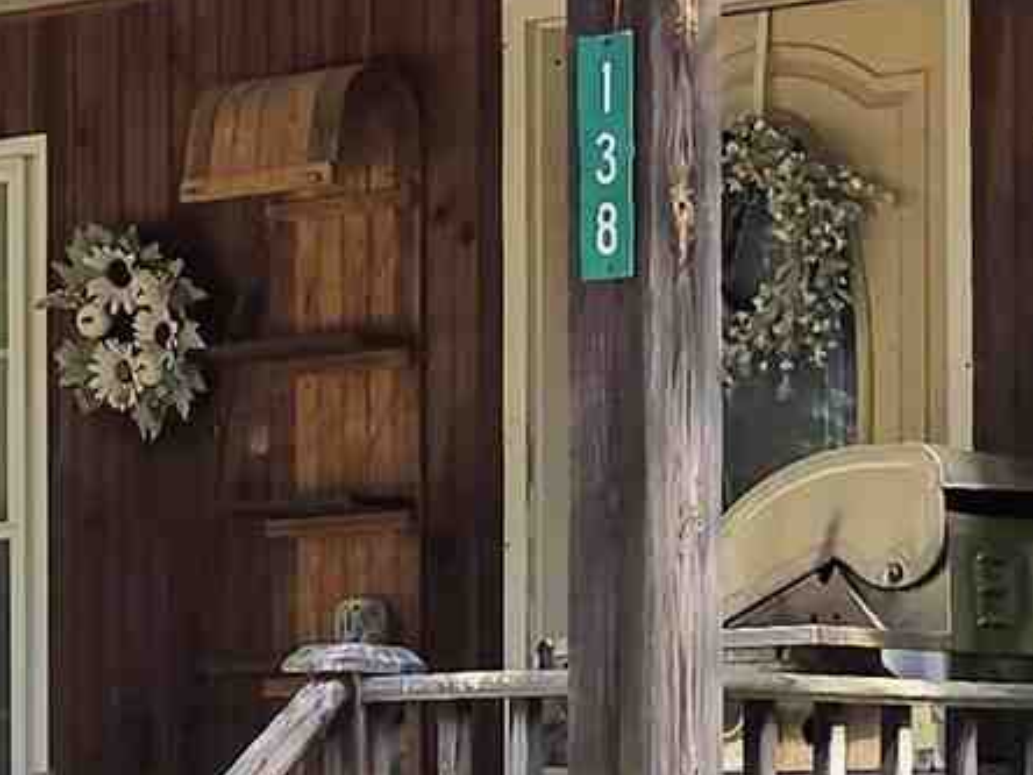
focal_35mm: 159
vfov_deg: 9.2
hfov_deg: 12.4
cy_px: -133
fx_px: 4745
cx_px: 437
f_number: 1.7
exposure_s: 1/363
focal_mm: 6.3
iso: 12
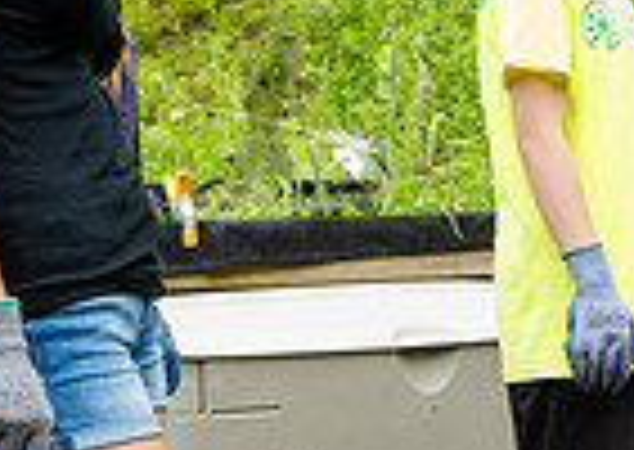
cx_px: 1113
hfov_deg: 12.3
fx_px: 2712
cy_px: 247
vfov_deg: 9.5
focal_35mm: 151
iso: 640
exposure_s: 1/400
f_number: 4.5
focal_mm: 31
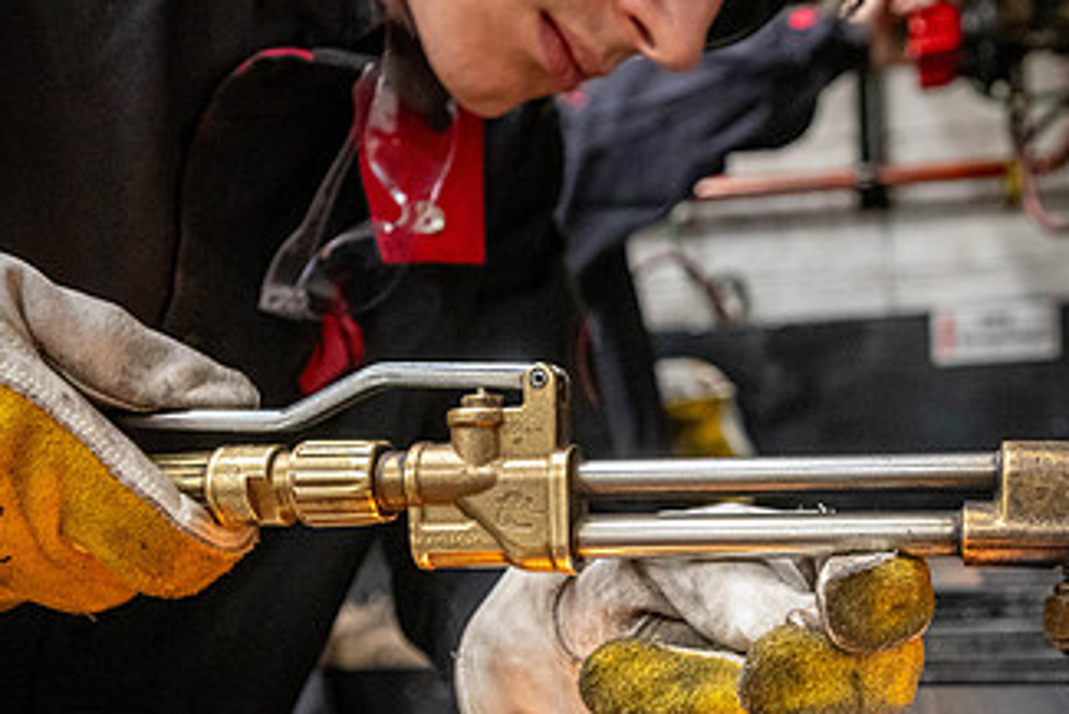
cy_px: 630
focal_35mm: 42
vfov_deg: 30.6
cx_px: 766
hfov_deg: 45.2
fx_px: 1248
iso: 2500
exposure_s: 1/200
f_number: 4
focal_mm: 23.5
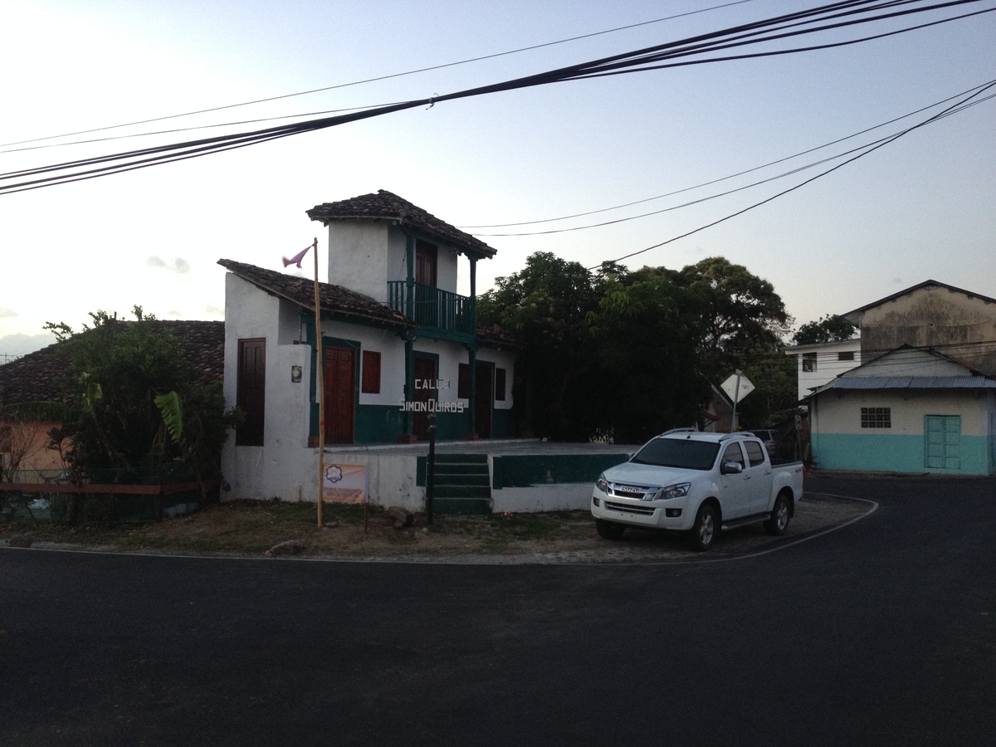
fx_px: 1007
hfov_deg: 52.6
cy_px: 374
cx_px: 498
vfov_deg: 40.7
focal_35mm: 35
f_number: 2.4
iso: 125
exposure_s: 1/20
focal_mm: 4.28
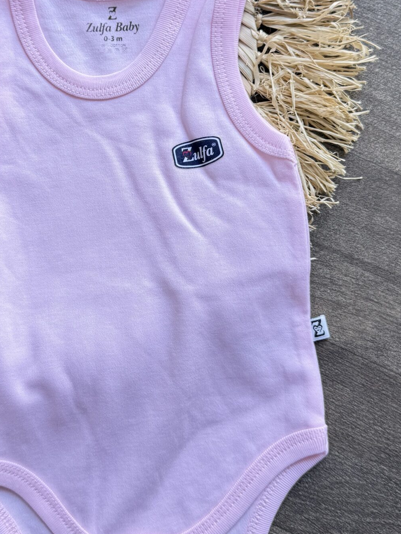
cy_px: 207
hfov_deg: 31.4
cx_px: 162
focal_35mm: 46
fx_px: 710
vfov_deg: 41.0
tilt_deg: -85.6
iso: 64
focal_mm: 6.76
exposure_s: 1/176
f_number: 1.78
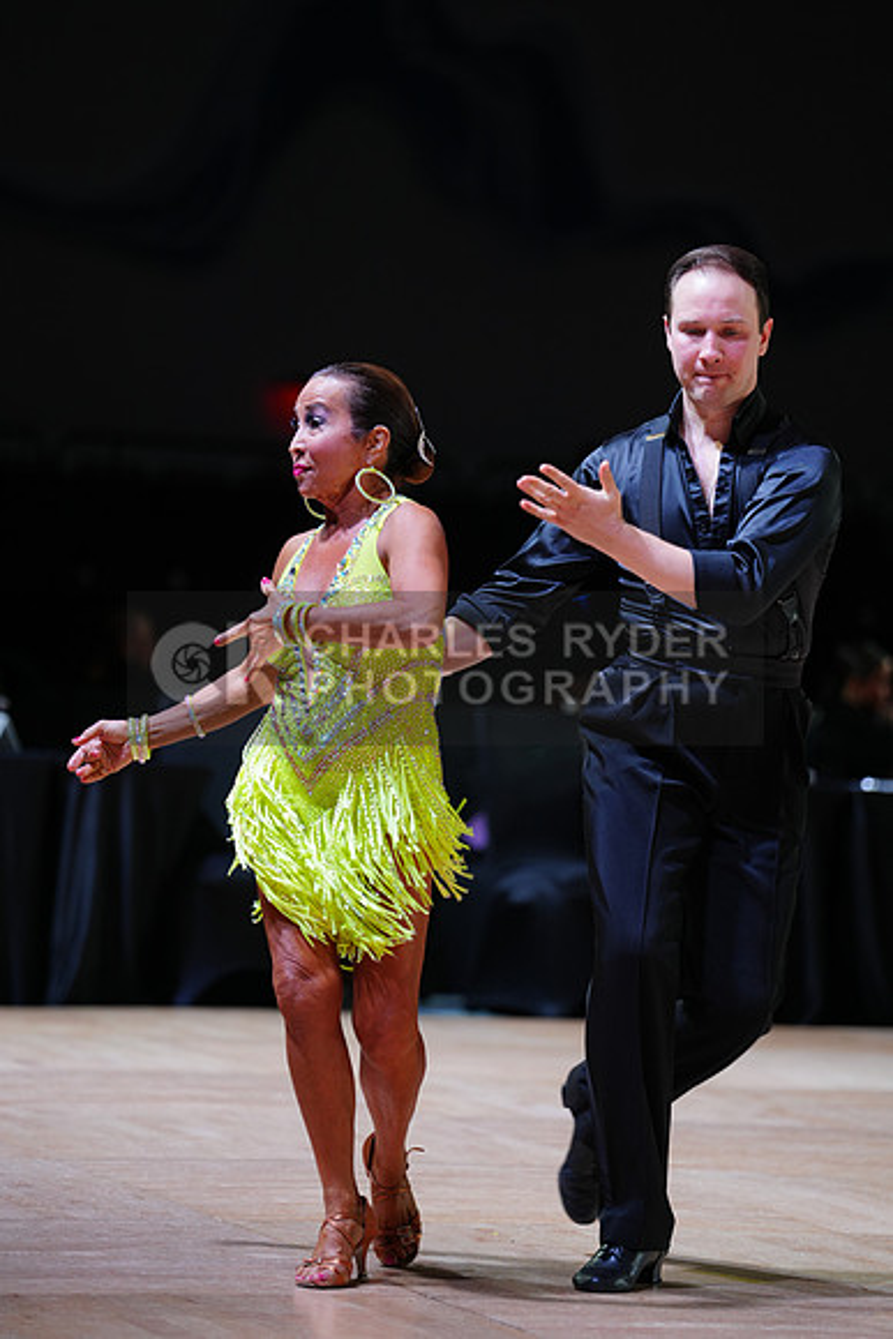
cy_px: 670
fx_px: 5726
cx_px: 446
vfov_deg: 13.3
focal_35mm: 154
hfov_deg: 8.9
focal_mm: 154
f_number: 2.8
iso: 500
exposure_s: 1/400
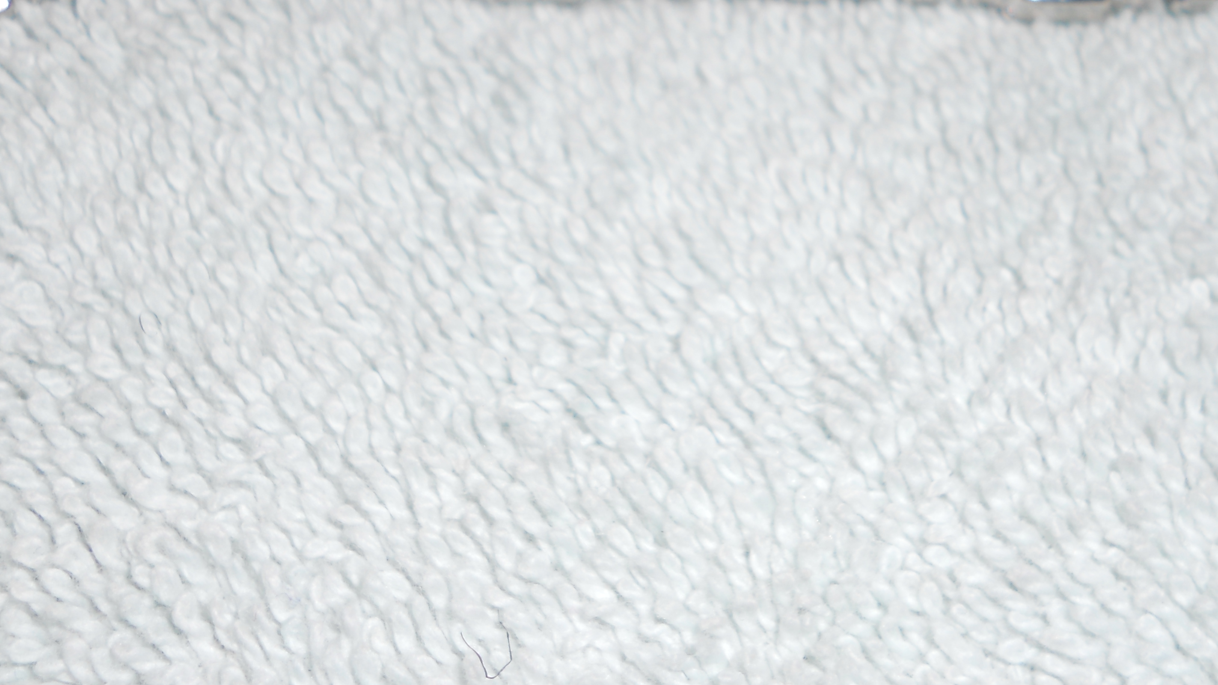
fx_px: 1583
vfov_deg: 23.8
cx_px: 664
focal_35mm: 49
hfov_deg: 42.1
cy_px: 80
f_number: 8.8
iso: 80
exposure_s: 1/25
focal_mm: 5.8
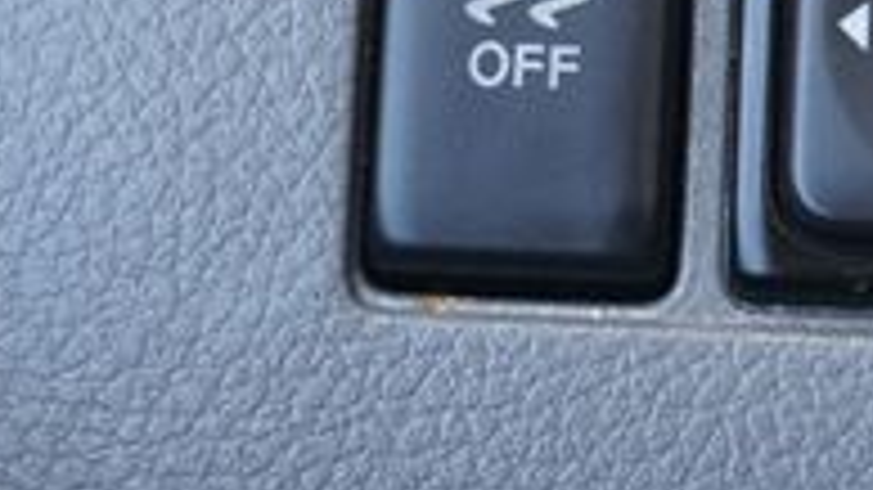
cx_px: 729
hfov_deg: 12.9
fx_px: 3842
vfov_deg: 7.3
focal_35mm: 166
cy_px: 27
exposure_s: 1/60
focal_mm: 32
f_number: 5
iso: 1000
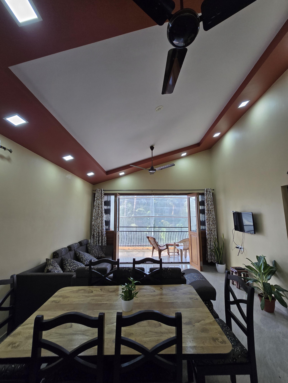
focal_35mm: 13
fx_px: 144
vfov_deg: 106.2
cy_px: 192
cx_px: 144
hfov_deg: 89.9
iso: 64
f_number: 2.2
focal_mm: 2.2
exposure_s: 1/100
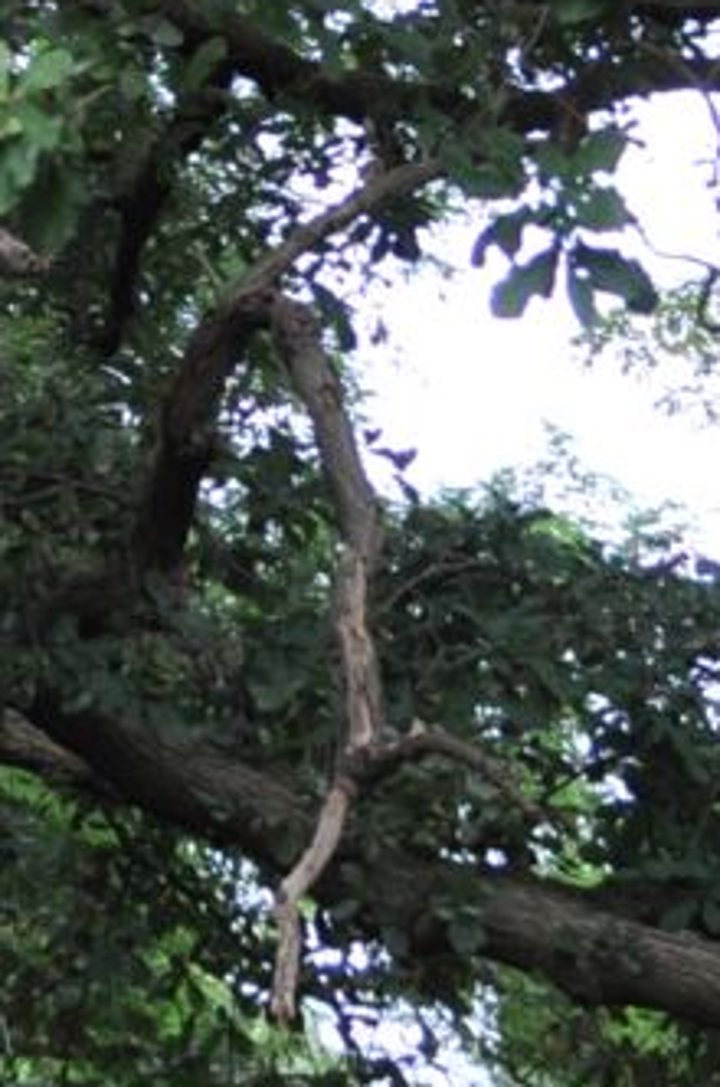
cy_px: -493
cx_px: -571
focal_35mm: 192
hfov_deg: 6.9
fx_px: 5784
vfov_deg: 10.4
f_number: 5.6
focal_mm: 20
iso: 220
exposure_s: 1/125
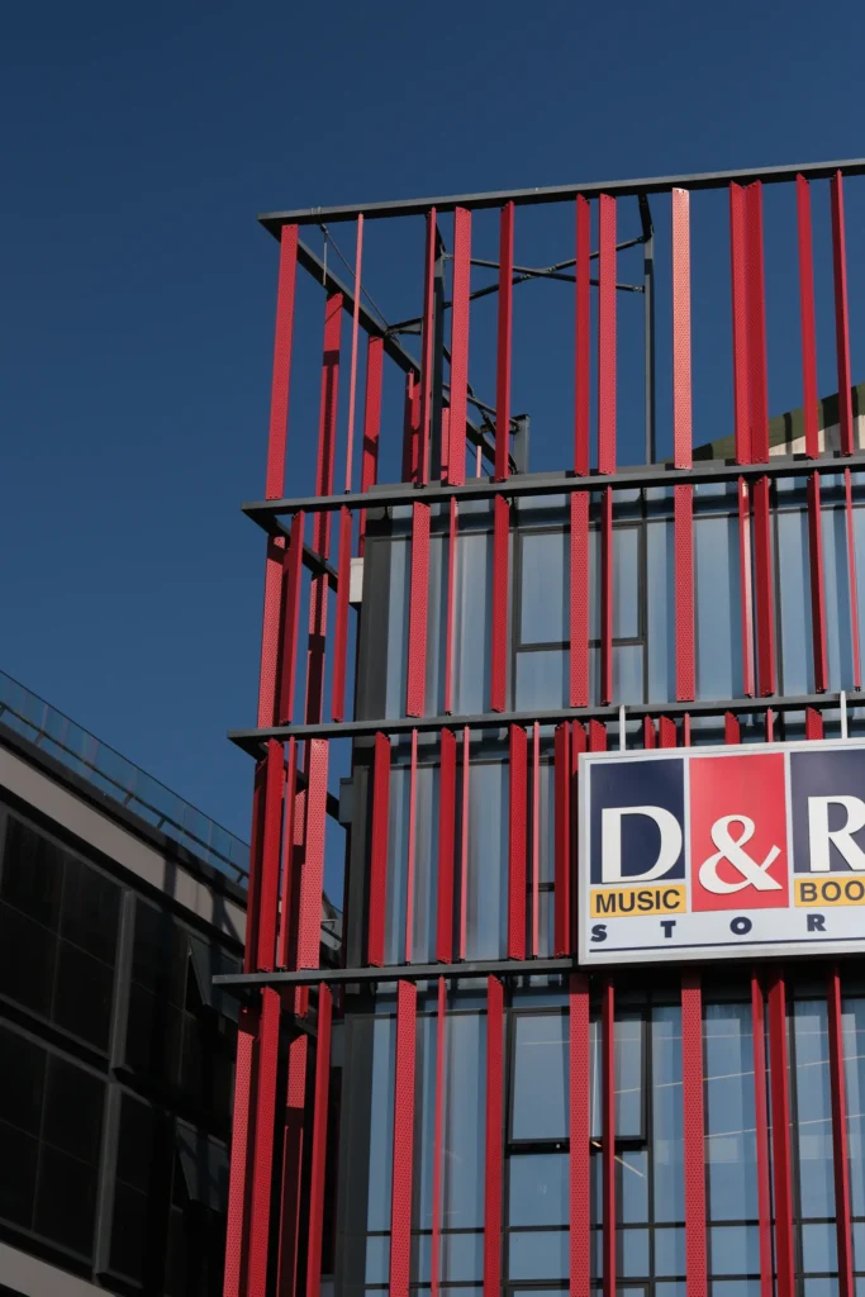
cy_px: 648
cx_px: 432
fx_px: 3026
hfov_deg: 16.3
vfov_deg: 24.2
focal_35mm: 84
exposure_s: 1/4096
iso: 200
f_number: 4
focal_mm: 56
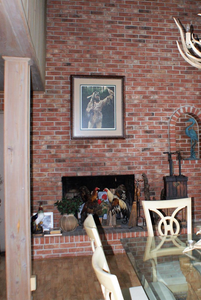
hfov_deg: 29.2
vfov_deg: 43.3
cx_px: 162
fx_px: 376
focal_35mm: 45
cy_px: 117
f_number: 5.6
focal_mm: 18
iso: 400
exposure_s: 1/60
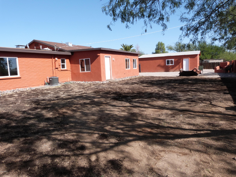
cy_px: 88
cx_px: 118
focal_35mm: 25
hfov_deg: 69.4
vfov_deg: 54.9
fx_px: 170
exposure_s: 1/320
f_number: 5.6
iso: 100
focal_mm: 4.5
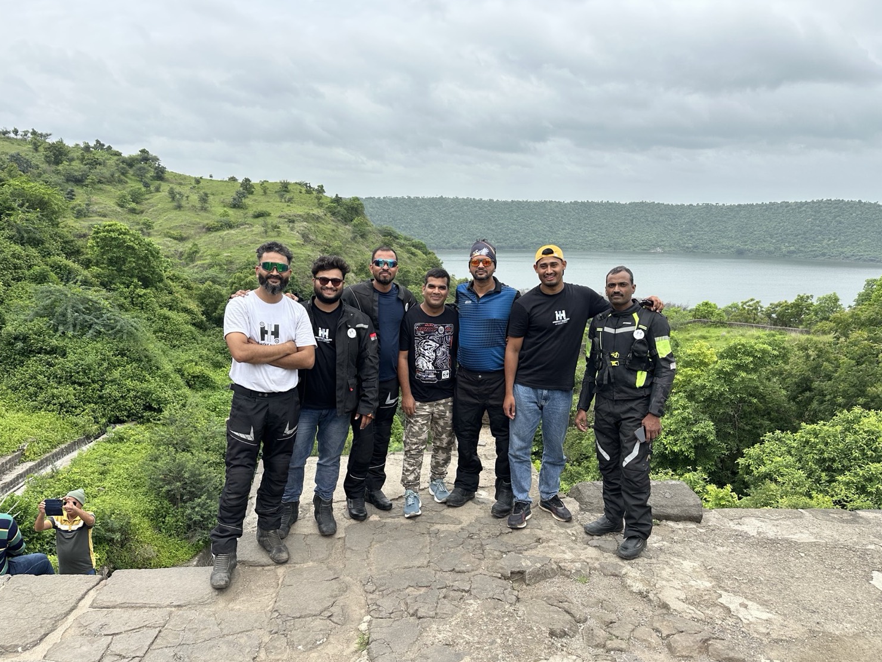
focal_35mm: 26
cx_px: 425
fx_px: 663
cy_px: 354
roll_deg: -1.5
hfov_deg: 67.3
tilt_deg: -12.3
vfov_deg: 53.0
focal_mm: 6.86
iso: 80
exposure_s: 1/2732
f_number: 1.78
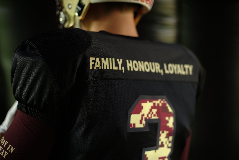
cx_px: 120
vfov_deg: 27.0
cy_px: 80
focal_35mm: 50
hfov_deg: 39.6
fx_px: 332
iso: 200
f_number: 2
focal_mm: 50
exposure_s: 1/200
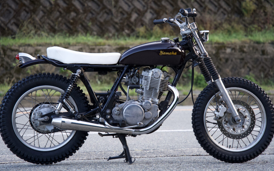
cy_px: 79
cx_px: 136
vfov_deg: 9.1
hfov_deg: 14.5
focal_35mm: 144
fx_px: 1075
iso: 1250
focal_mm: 134
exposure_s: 1/160
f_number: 5
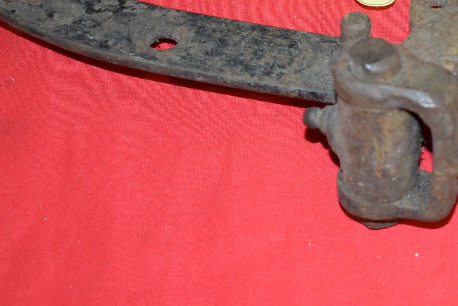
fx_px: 1353
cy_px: 22
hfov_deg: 18.7
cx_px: 470
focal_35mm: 106
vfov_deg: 12.8
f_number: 5
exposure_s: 1/60
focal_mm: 27
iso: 640
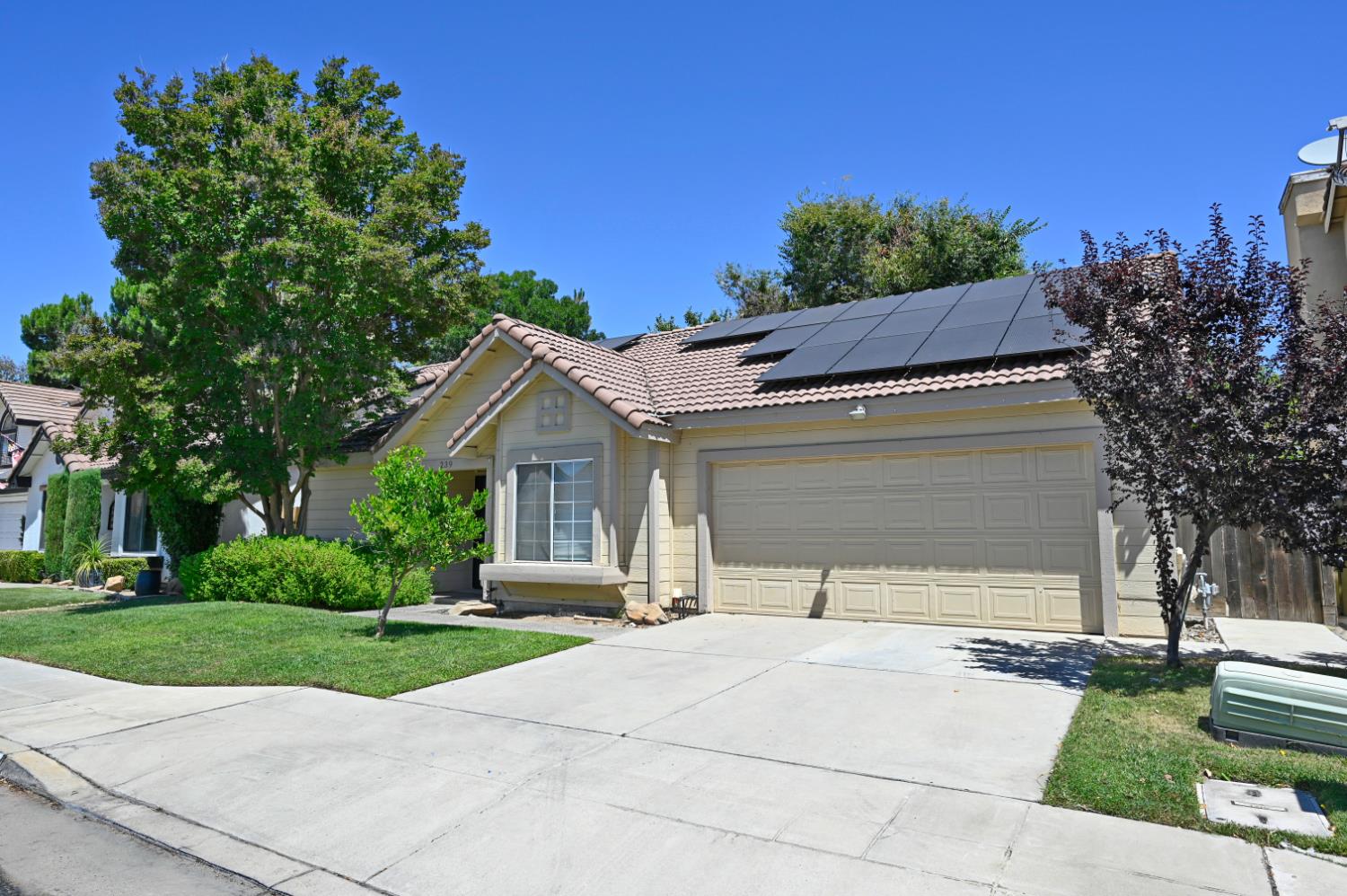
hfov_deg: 82.6
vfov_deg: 60.6
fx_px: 767
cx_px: 674
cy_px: 448
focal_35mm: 20
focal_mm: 20.5
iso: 100
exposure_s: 1/320
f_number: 7.1
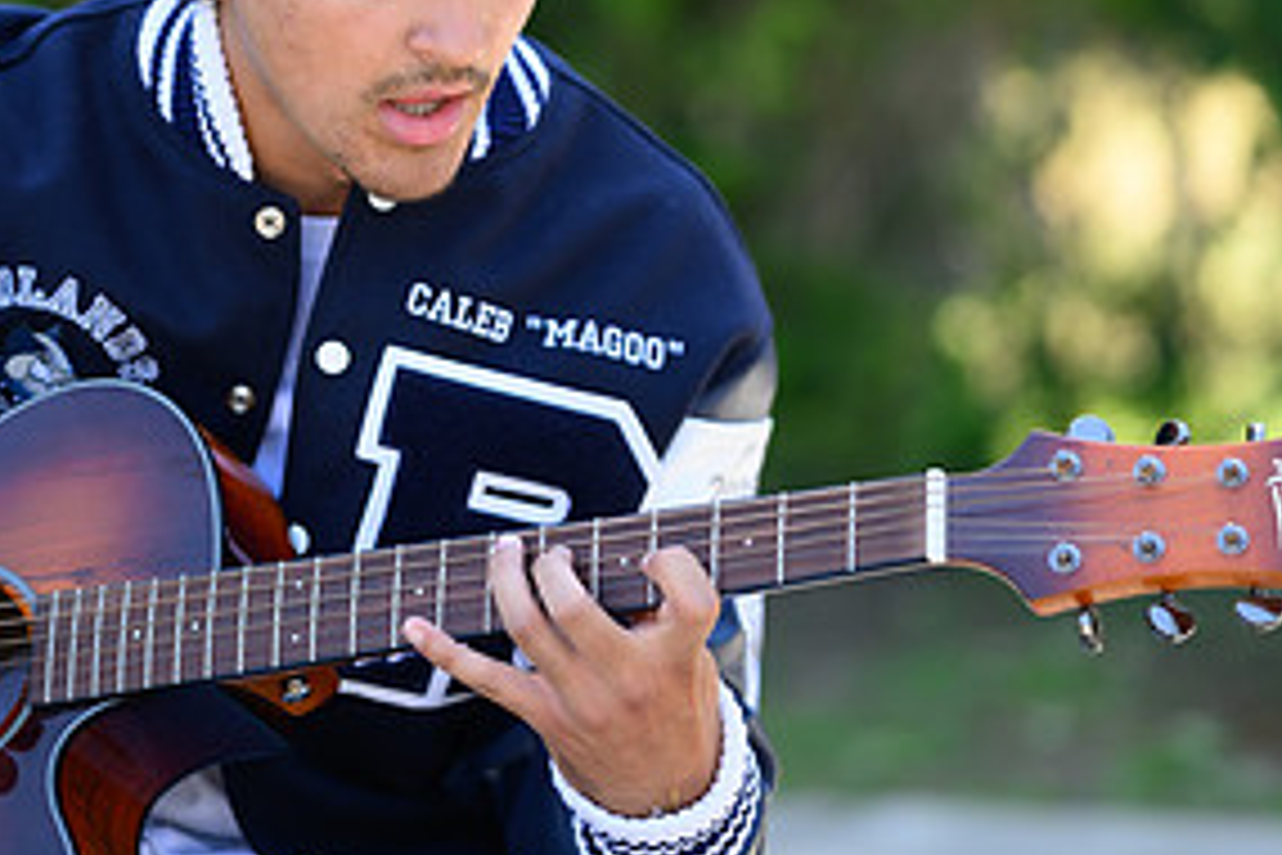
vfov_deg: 7.9
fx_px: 6160
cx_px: 477
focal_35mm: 173
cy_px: 128
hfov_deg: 11.9
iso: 100
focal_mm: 85
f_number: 1.8
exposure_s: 1/400
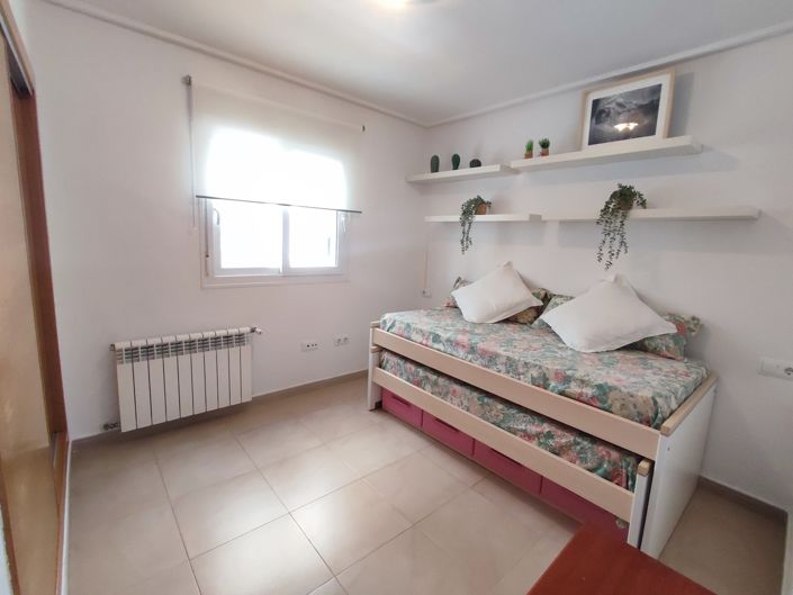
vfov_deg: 78.1
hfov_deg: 94.5
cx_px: 396
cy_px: 298
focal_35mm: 16
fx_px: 367
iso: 221
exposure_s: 1/100
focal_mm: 1.65
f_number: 2.2
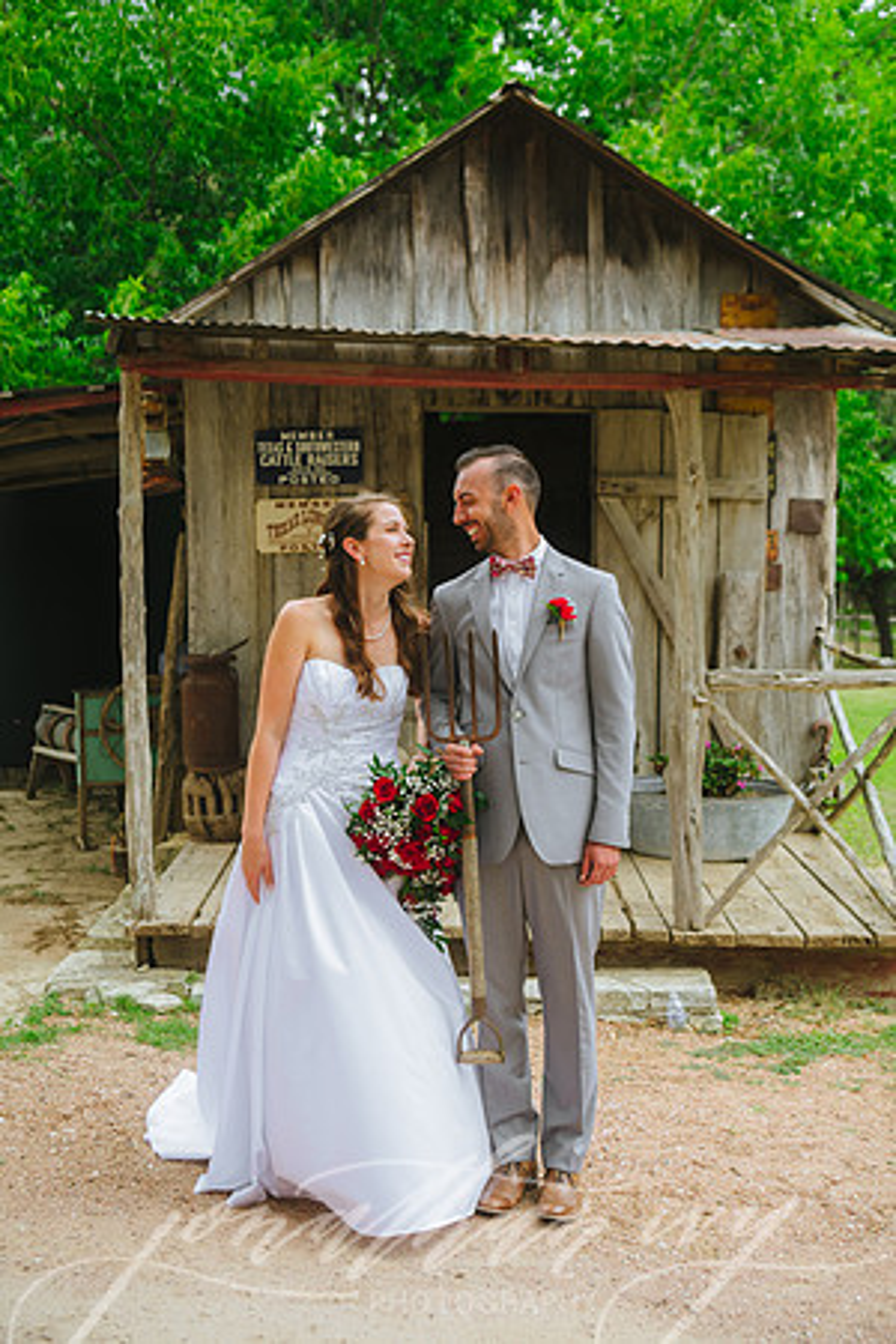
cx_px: 448
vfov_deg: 44.5
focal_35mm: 44
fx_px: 1643
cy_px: 672
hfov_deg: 30.5
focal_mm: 44
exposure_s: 1/250
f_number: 4
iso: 320
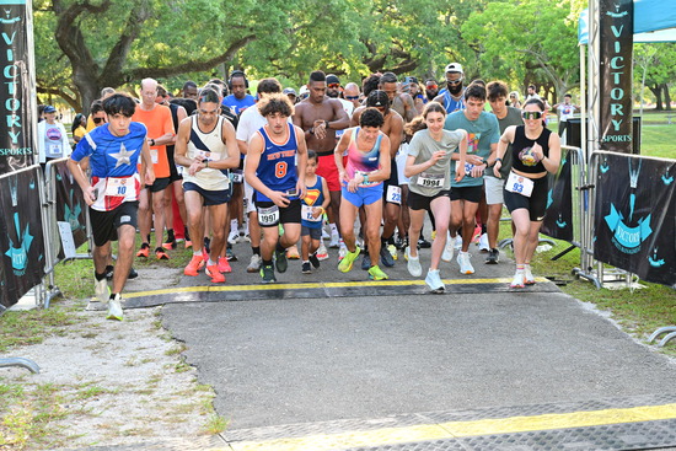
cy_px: 226
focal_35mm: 60
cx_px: 338
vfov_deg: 22.6
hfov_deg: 33.4
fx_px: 1127
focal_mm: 60
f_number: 6.3
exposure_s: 1/125
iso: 800
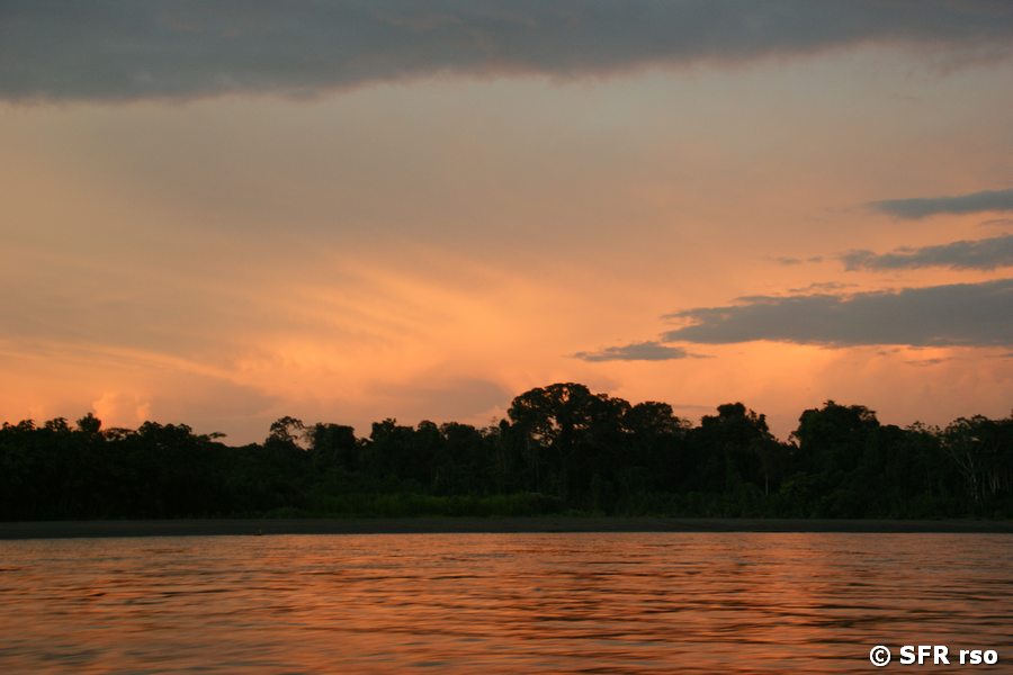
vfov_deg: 25.8
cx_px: 506
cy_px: 338
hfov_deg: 37.9
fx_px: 1477
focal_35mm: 52
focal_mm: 35
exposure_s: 1/60
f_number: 4
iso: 320
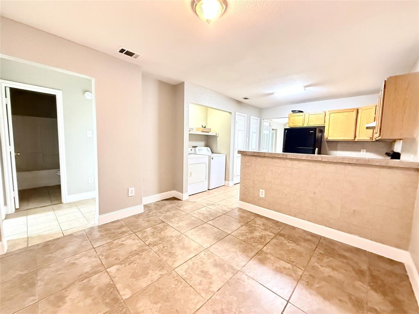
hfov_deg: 102.1
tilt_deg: -4.3
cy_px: 157
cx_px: 210
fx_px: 169
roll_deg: -1.5
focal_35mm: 14
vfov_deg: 85.7
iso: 1000
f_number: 2.2
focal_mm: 2.22
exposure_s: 1/40
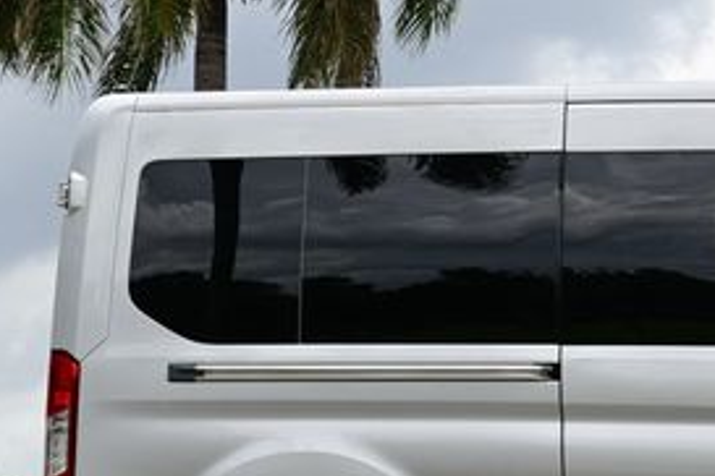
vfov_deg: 11.8
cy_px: 175
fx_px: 2307
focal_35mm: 116
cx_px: 780
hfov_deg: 17.1
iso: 100
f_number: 8
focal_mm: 33
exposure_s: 1/250
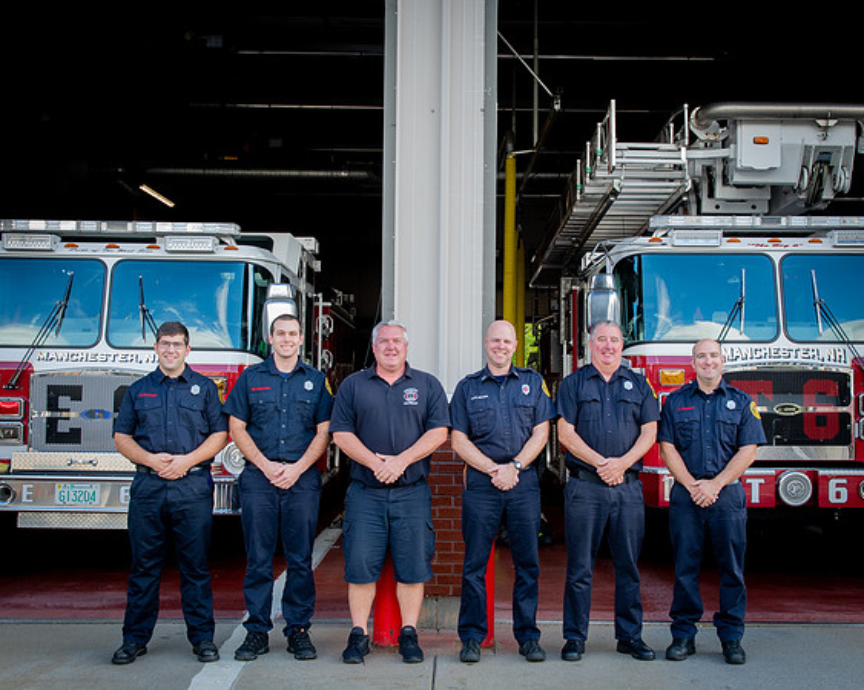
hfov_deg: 36.9
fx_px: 1294
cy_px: 350
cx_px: 473
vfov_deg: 29.9
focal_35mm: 51
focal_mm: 24
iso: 250
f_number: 9
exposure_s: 1/25
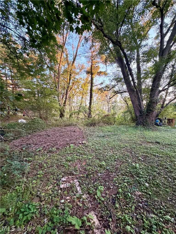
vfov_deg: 102.1
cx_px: 88
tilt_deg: -1.2
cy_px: 117
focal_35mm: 14
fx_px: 95
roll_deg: +1.1
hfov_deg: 85.7
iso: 320
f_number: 2.2
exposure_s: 1/71
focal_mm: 2.22
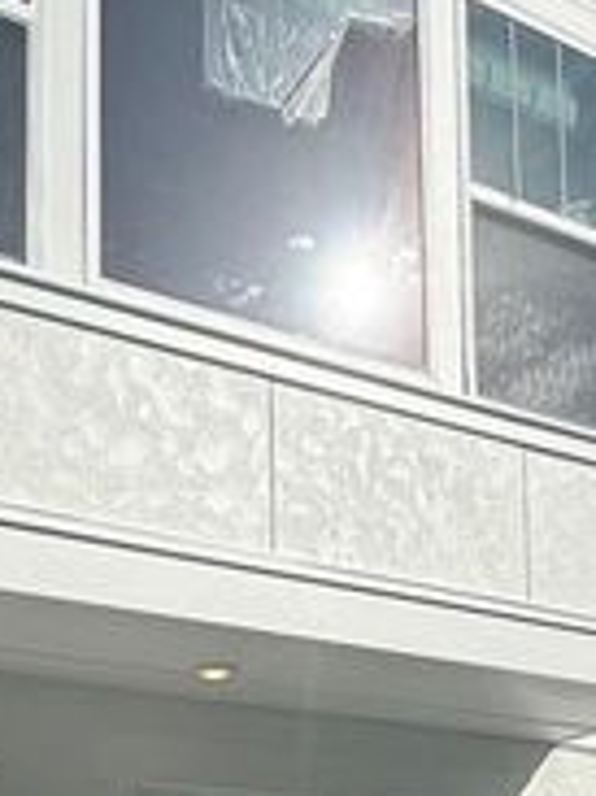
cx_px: 152
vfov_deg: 32.3
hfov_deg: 28.1
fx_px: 1172
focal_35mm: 51
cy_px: 907
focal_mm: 2.22
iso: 64
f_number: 2.2
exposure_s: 1/4425
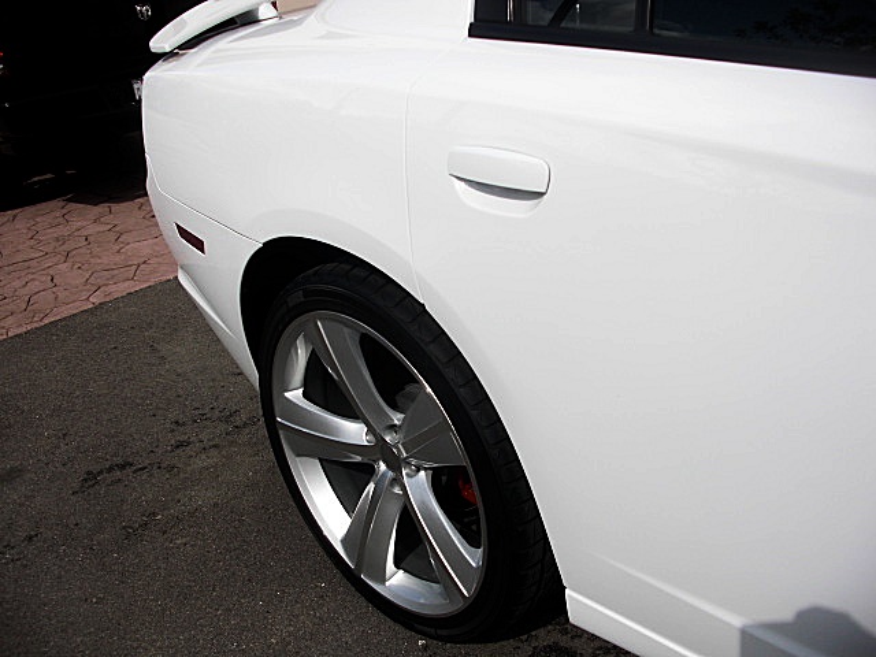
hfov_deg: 51.4
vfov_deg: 39.7
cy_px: 328
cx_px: 438
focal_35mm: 36
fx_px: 911
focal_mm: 6.3
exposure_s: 1/200
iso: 50
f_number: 7.9
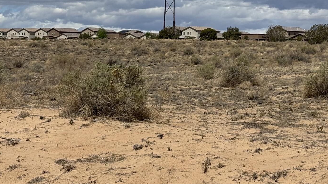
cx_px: 252
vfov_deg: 9.8
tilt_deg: +2.8
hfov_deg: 17.3
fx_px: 1070
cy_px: 14
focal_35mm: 123
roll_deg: -1.2
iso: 40
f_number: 1.6
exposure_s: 1/7692
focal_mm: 5.96
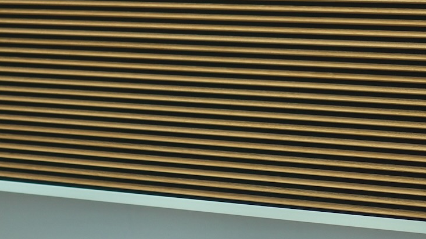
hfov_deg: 14.2
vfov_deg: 8.1
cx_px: 353
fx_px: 1694
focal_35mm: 150
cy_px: 59
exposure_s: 1/40
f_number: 2.8
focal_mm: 25.7
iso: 200
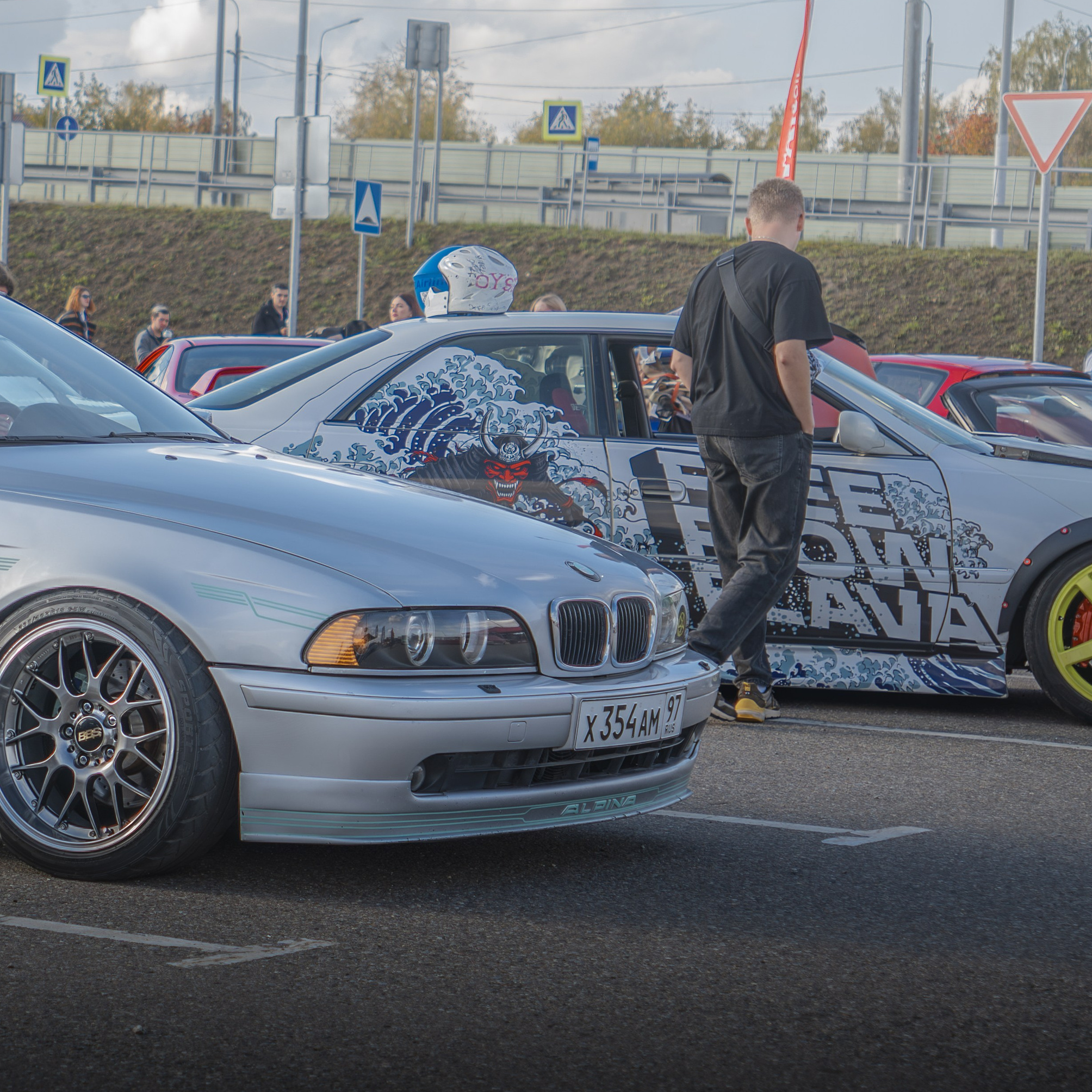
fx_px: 3855
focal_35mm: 108
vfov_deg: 16.1
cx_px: -35
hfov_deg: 15.8
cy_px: 432
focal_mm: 34.8
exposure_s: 1/400
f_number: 2.8
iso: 100
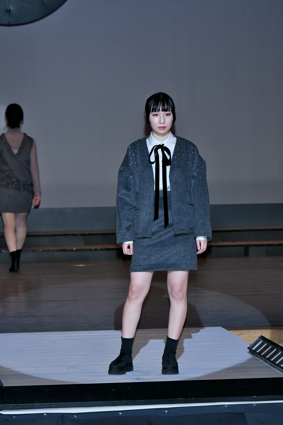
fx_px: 2122
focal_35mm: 180
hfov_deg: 7.6
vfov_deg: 11.4
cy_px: 212
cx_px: 142
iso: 800
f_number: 5.6
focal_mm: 120
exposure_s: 1/250
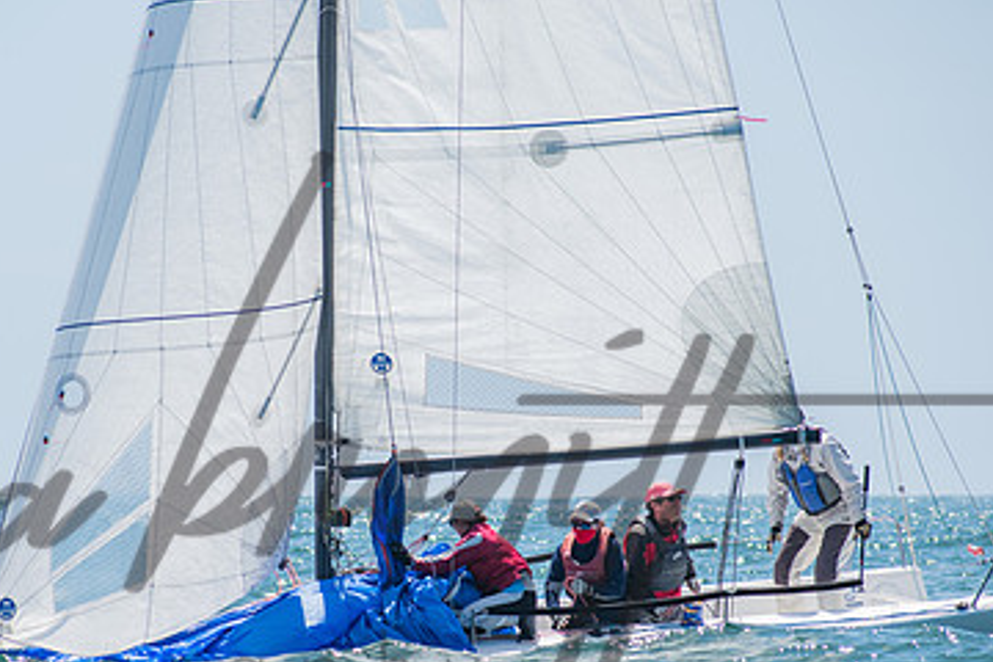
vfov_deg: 3.9
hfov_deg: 5.9
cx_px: 359
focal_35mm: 350
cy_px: 465
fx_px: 9653
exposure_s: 1/800
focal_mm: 145
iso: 200
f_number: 6.3
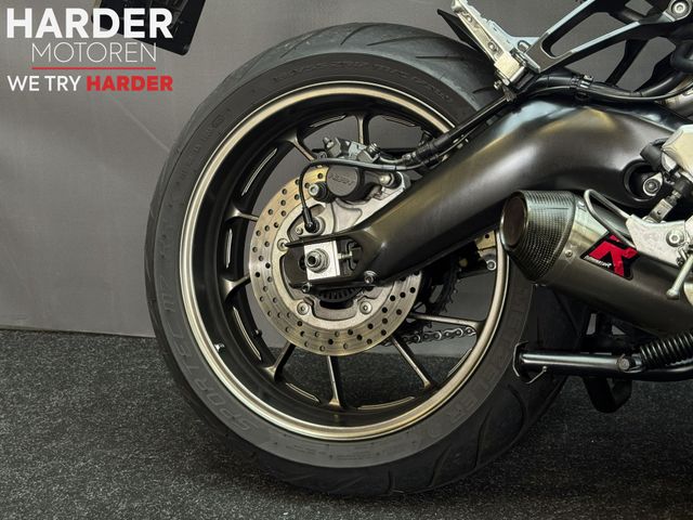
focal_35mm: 48
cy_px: 260
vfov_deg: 30.3
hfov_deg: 39.7
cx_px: 346
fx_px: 961
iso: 160
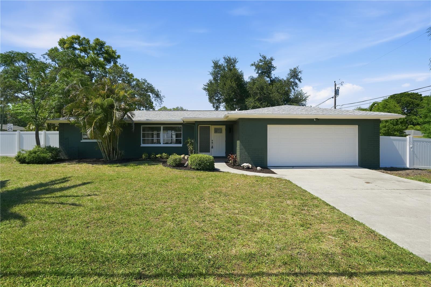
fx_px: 215
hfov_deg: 90.0
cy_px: 144
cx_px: 216
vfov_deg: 67.4
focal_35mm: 18
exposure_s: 1/800
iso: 500
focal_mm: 18
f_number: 8
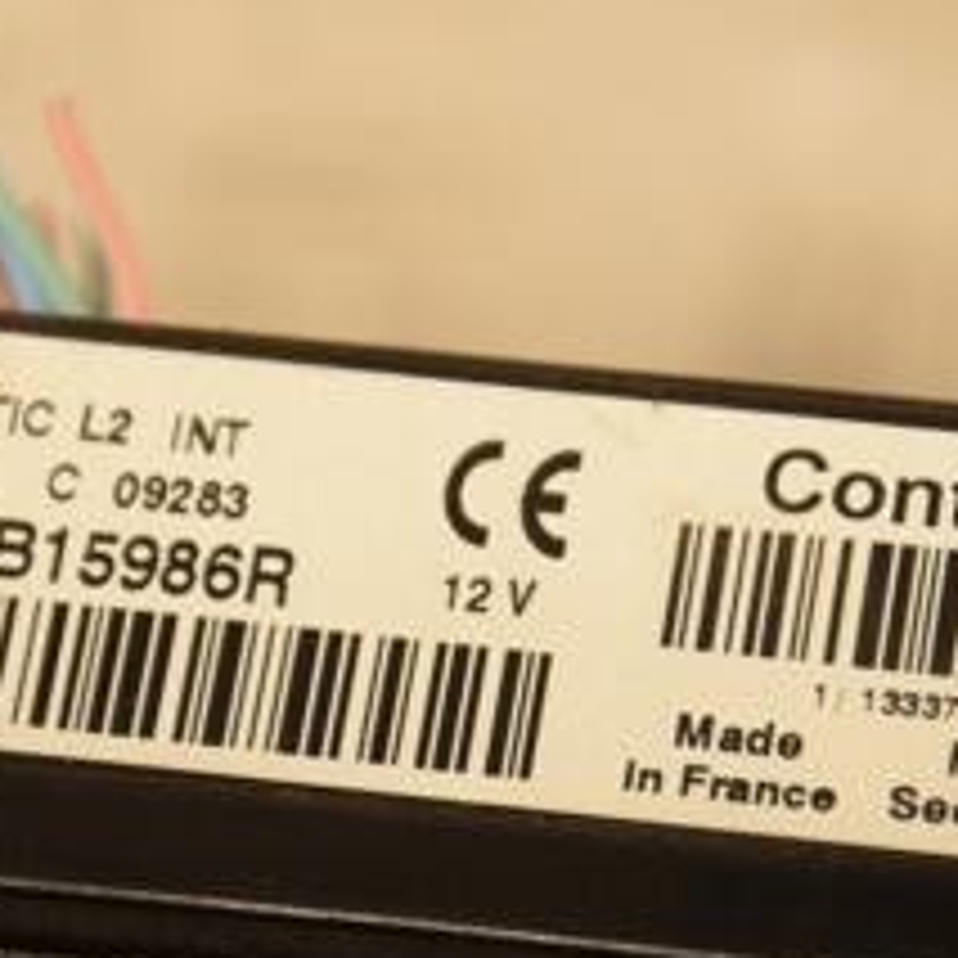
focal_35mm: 330
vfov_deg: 5.3
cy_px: 585
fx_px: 10333
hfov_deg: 5.3
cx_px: 526
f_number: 5.6
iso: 800
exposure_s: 1/320
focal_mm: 92
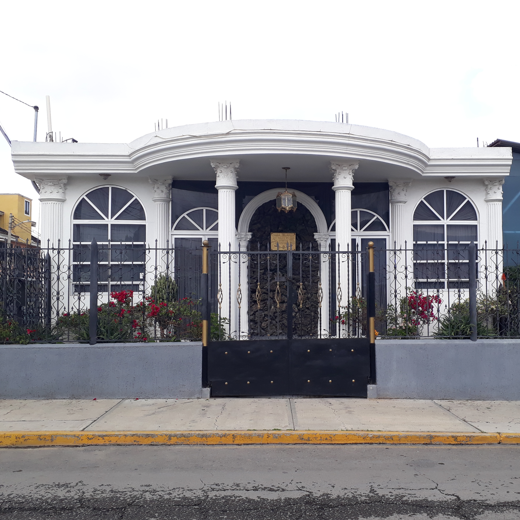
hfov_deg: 45.8
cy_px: 269
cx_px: 314
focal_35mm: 36
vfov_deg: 46.0
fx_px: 612
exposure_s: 1/539
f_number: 1.9
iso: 40
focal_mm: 3.6
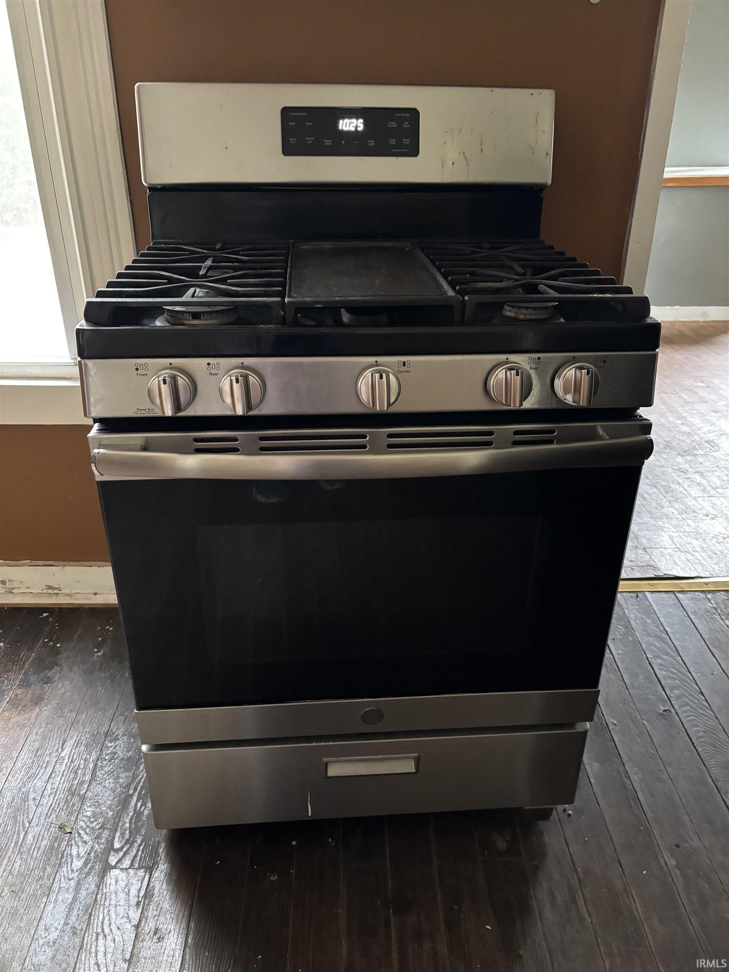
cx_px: 364
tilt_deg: -26.9
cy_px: 486
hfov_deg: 53.1
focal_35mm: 26
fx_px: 730
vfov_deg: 67.3
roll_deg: -0.8
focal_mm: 5.96
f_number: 1.6
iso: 800
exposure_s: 1/30
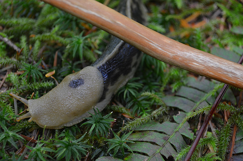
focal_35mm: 82
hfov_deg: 24.7
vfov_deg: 16.5
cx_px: 122
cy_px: 80
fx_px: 556
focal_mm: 55
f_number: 5.6
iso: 800
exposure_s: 1/30
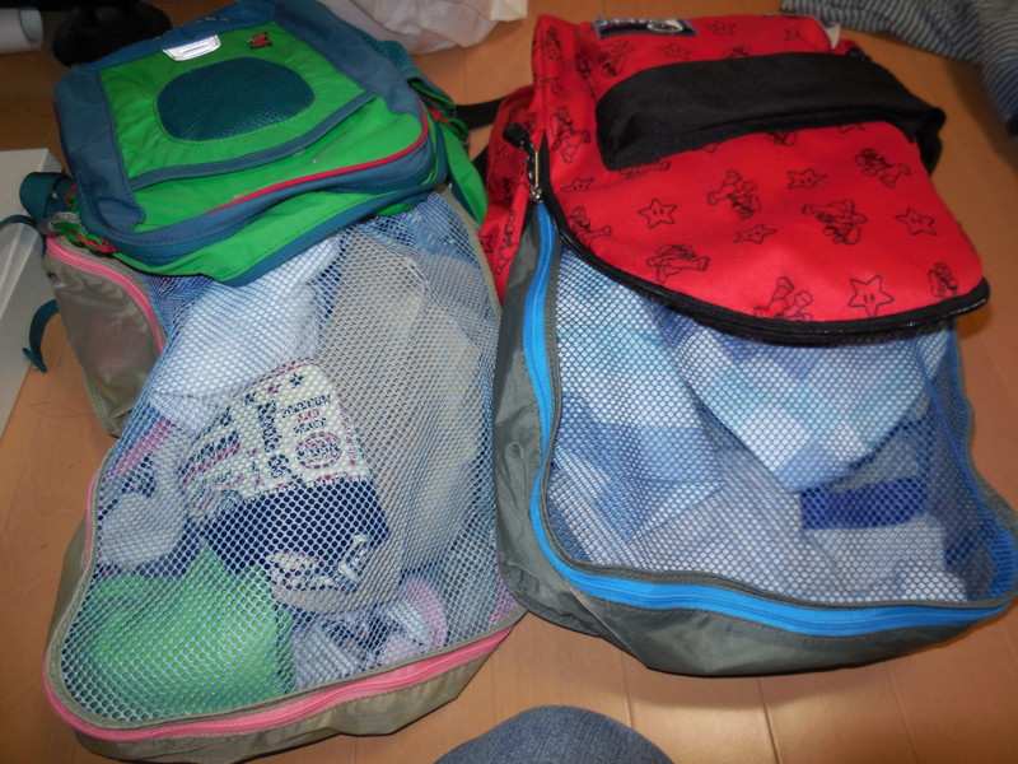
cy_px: 382
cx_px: 509
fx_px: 735
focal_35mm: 25
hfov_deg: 69.4
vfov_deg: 54.9
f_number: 3.1
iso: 125
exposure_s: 1/25
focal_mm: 4.5
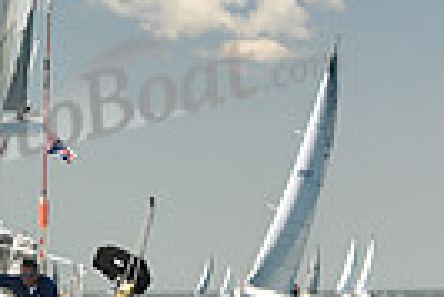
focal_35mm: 305
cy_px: 329
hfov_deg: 6.6
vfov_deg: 4.5
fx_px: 3766
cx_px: -297
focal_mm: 70
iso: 250
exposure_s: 1/800
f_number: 4.5
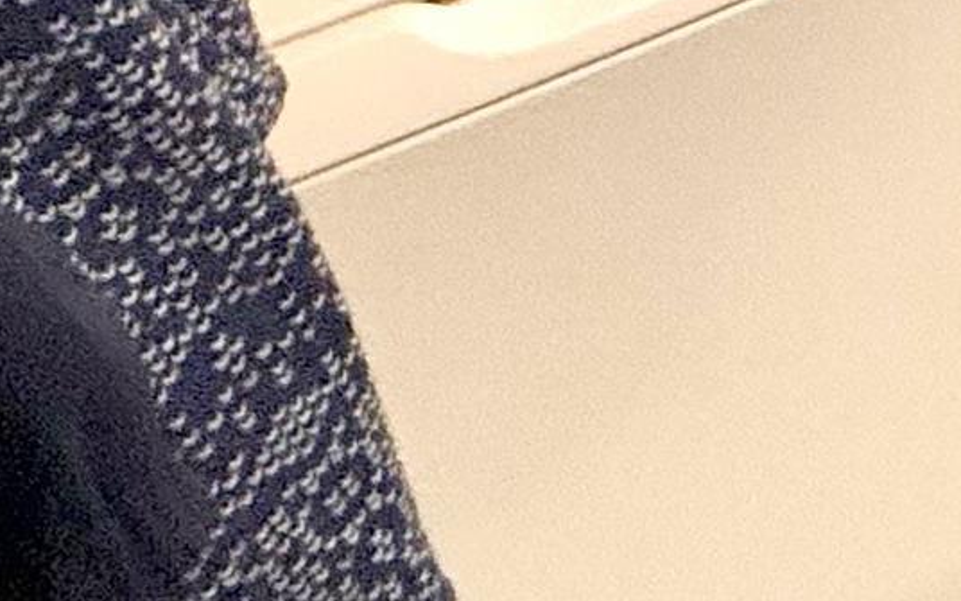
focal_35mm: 85
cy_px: -992
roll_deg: +4.0
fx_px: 2226
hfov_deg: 14.6
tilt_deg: -13.6
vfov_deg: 11.6
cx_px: 2352
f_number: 2.2
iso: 400
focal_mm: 2.22
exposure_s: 1/60
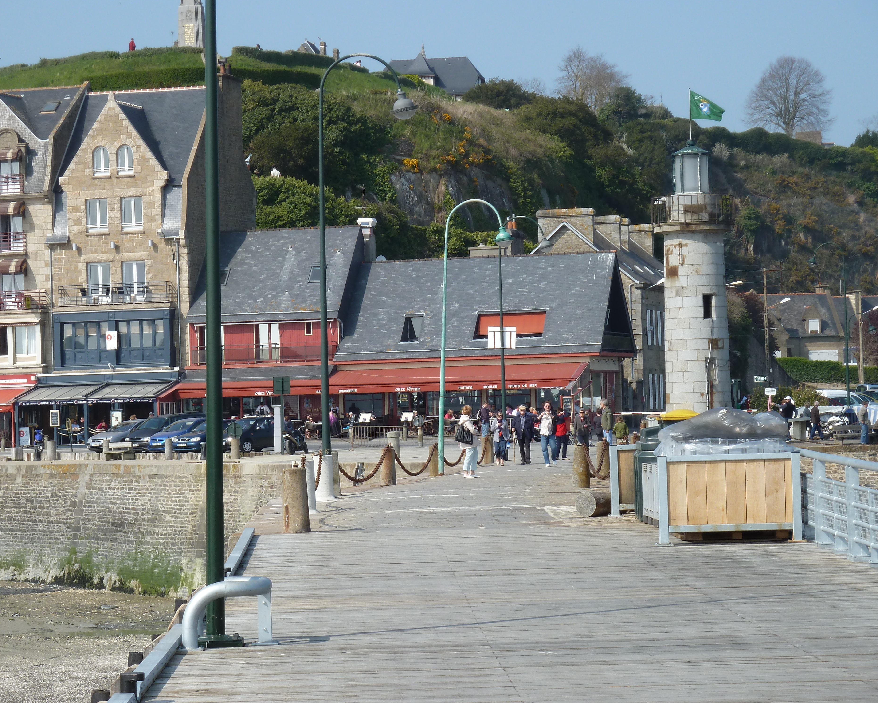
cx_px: 430
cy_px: 350
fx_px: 3014
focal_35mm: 116
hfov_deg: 16.6
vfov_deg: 13.3
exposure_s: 1/500
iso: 80
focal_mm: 18.2
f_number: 4.4
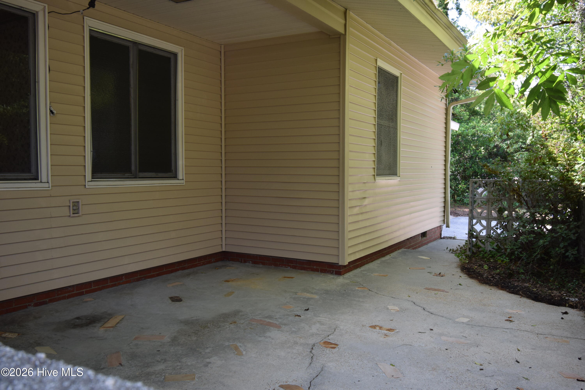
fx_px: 487
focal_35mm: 30
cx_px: 292
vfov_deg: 43.6
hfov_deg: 61.9
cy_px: 195
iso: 400
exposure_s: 1/125
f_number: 5.6
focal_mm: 20
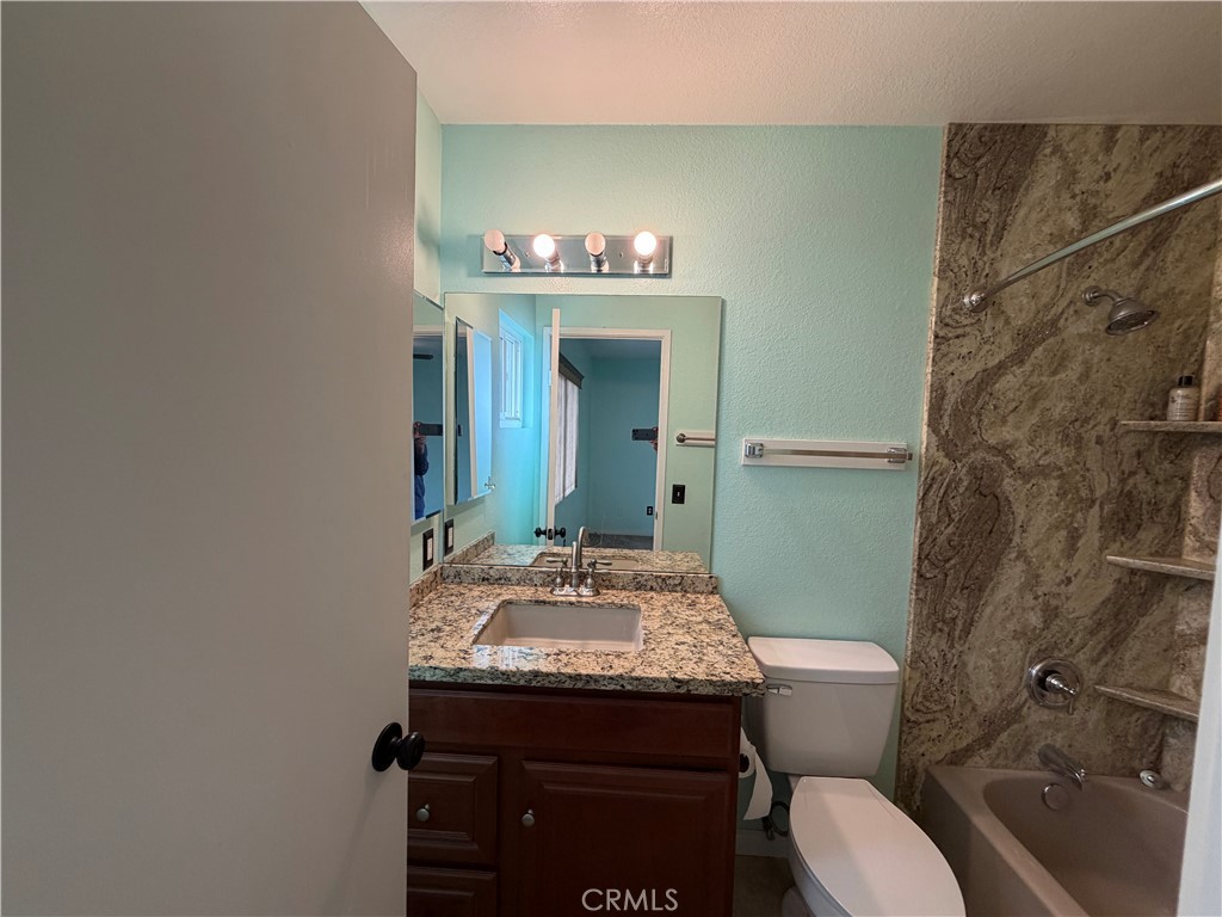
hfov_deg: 102.1
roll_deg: -1.6
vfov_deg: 85.7
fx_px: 494
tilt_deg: -2.4
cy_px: 458
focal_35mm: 14
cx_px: 611
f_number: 2.2
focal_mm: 2.22
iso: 250
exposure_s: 1/120
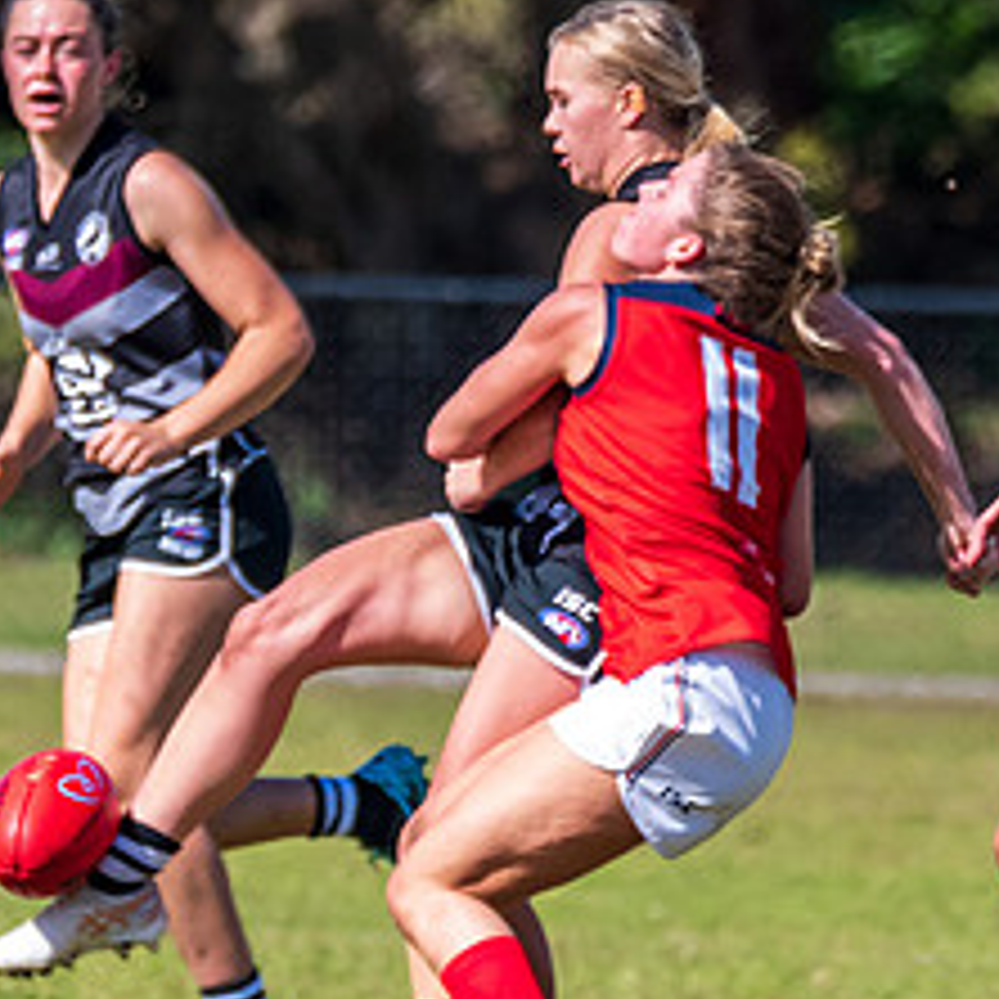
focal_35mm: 1744
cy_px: 798
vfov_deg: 1.0
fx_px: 56943
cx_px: -428
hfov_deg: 1.0
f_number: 7.1
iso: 800
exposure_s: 1/2000
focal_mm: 460
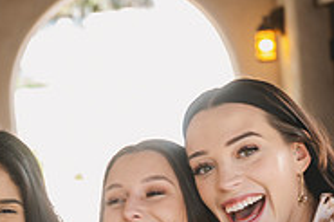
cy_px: 298
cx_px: 30
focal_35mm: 150
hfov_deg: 13.6
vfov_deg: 9.0
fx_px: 1390
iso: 100
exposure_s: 1/60
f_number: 2.8
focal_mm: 42
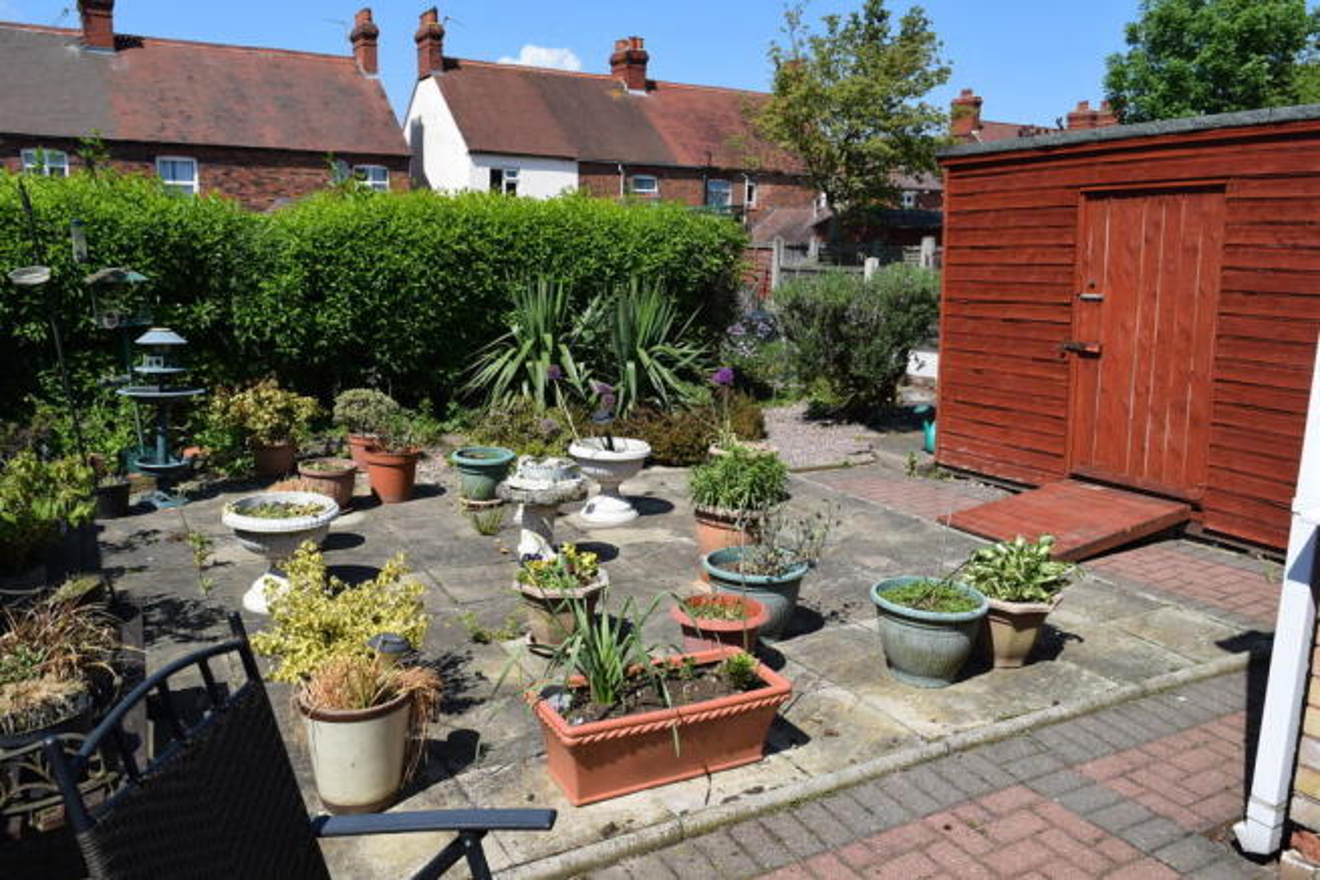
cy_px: 440
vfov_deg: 48.0
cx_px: 660
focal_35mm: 27
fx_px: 990
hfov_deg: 67.4
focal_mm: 18
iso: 200
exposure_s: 1/400
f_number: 10
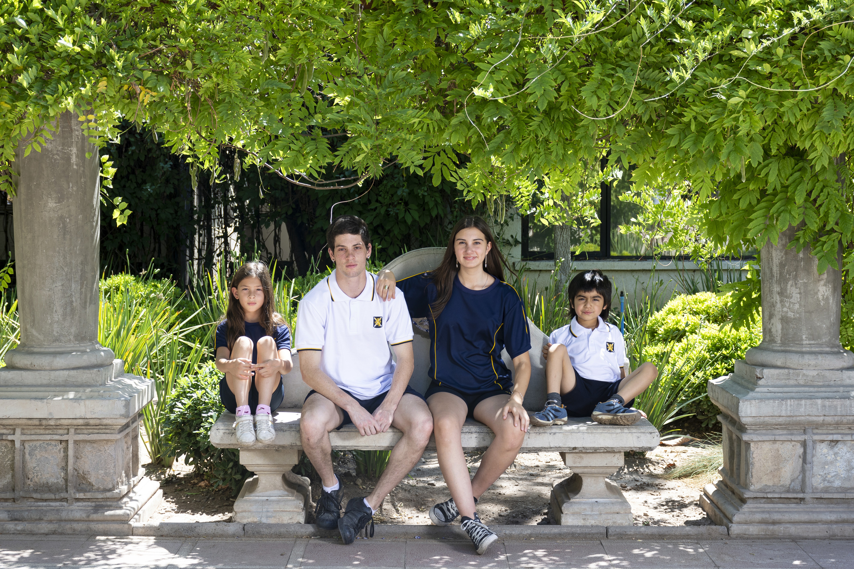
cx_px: 427
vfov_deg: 21.6
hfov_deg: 31.9
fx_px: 1494
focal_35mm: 63
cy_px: 284
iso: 160
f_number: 5.6
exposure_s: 1/180
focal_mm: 42
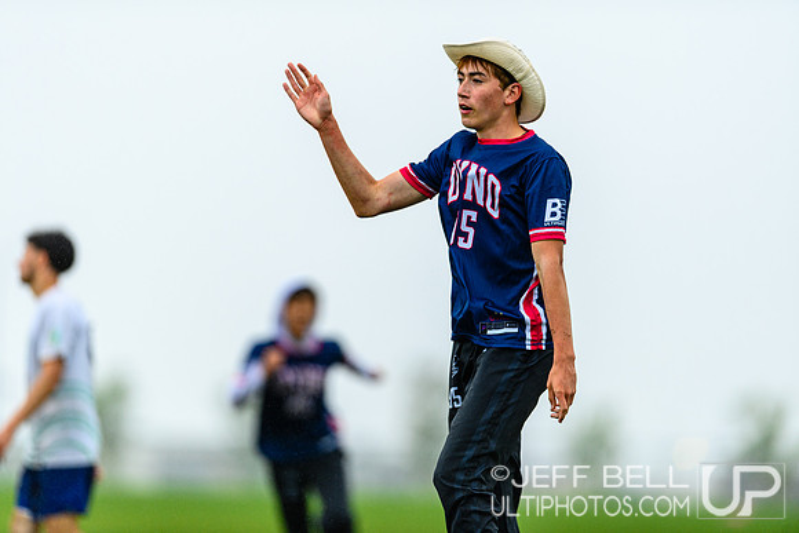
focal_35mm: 400
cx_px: 400
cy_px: 266
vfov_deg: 3.4
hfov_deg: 5.2
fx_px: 8879
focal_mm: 400
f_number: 3.2
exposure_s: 1/1250
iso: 400
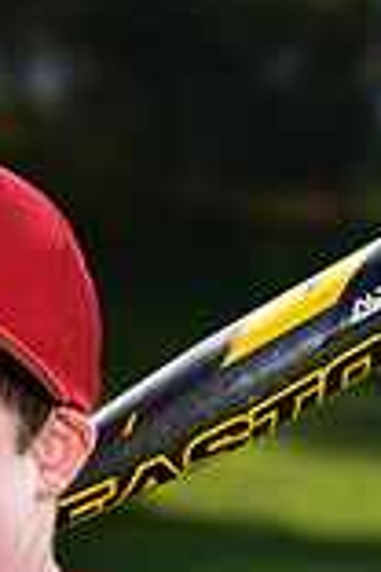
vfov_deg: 5.0
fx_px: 6476
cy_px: 755
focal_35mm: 408
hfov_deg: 3.4
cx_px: -97
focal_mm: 110
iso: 80
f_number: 6.3
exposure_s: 1/250
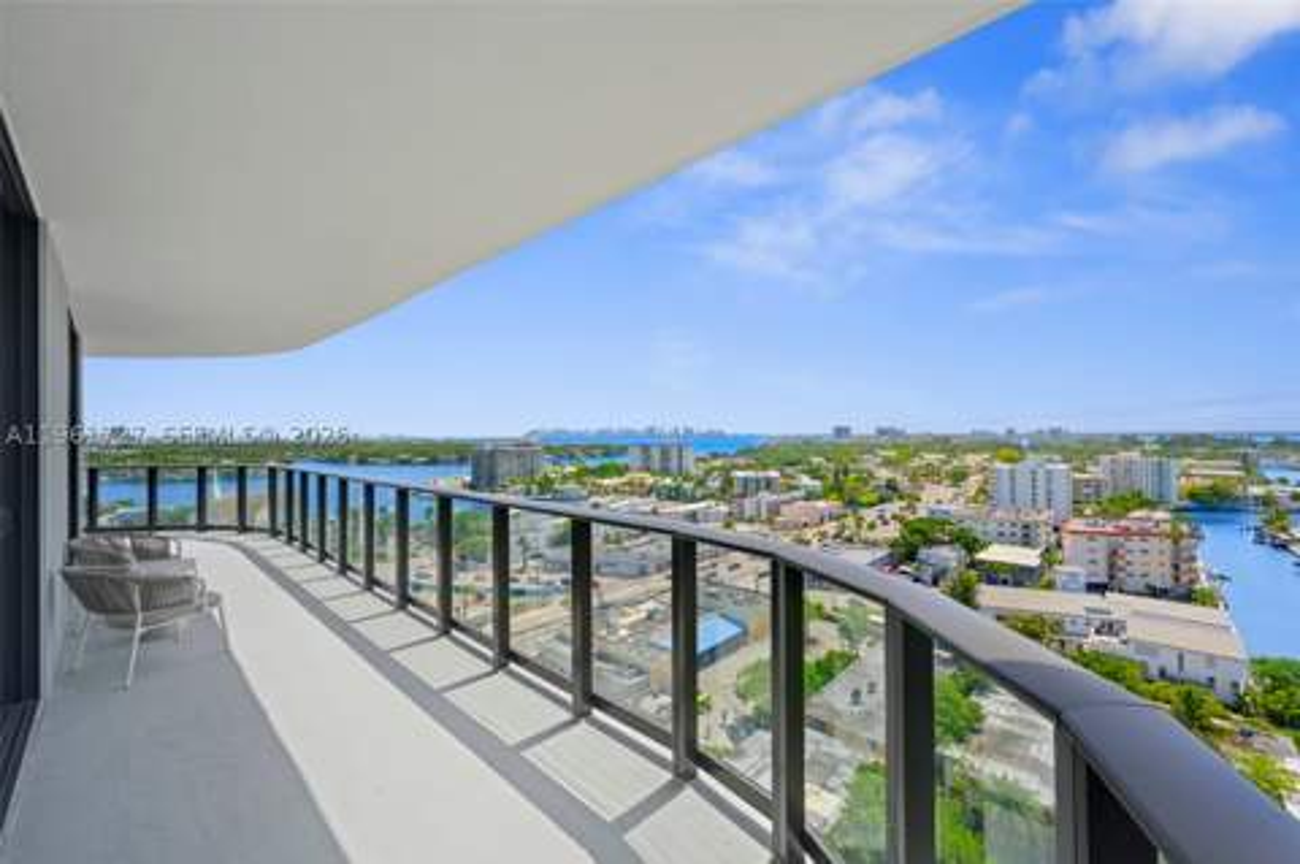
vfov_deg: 81.1
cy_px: 432
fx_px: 505
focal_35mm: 14
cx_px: 650
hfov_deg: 104.3
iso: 100
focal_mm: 14
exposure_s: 1/80
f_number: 11
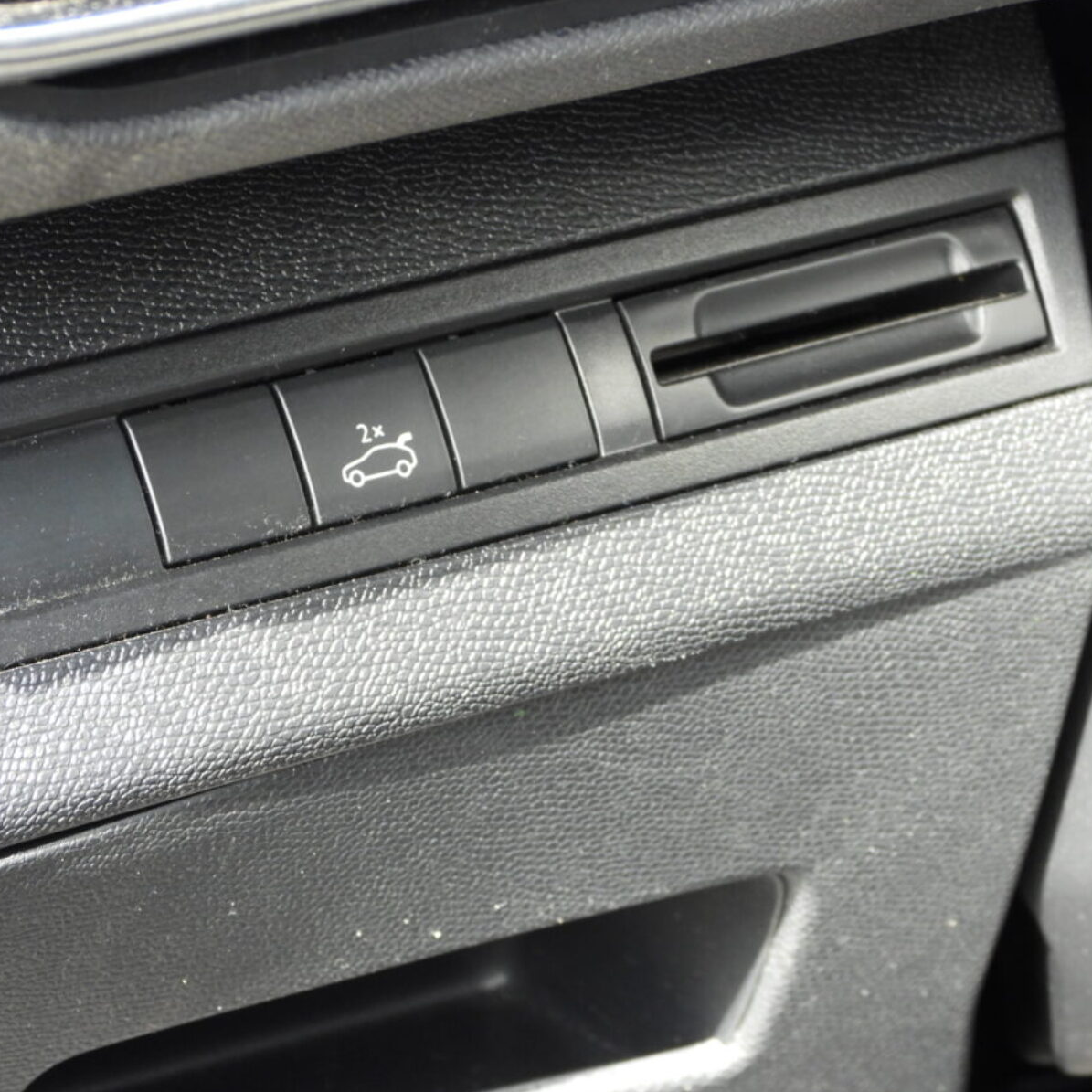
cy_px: 546
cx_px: 418
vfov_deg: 10.9
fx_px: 5710
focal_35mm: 160
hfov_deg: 10.9
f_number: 4
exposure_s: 1/60
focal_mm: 24.3
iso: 320
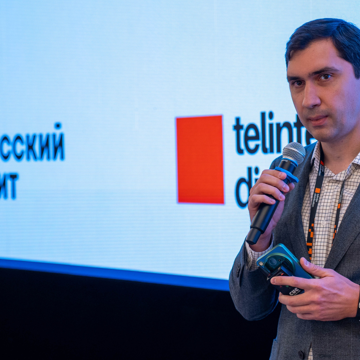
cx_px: 209
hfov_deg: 12.2
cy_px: 180
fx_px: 1683
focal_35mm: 143
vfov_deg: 12.2
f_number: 2.8
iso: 500
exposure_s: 1/200
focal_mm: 75
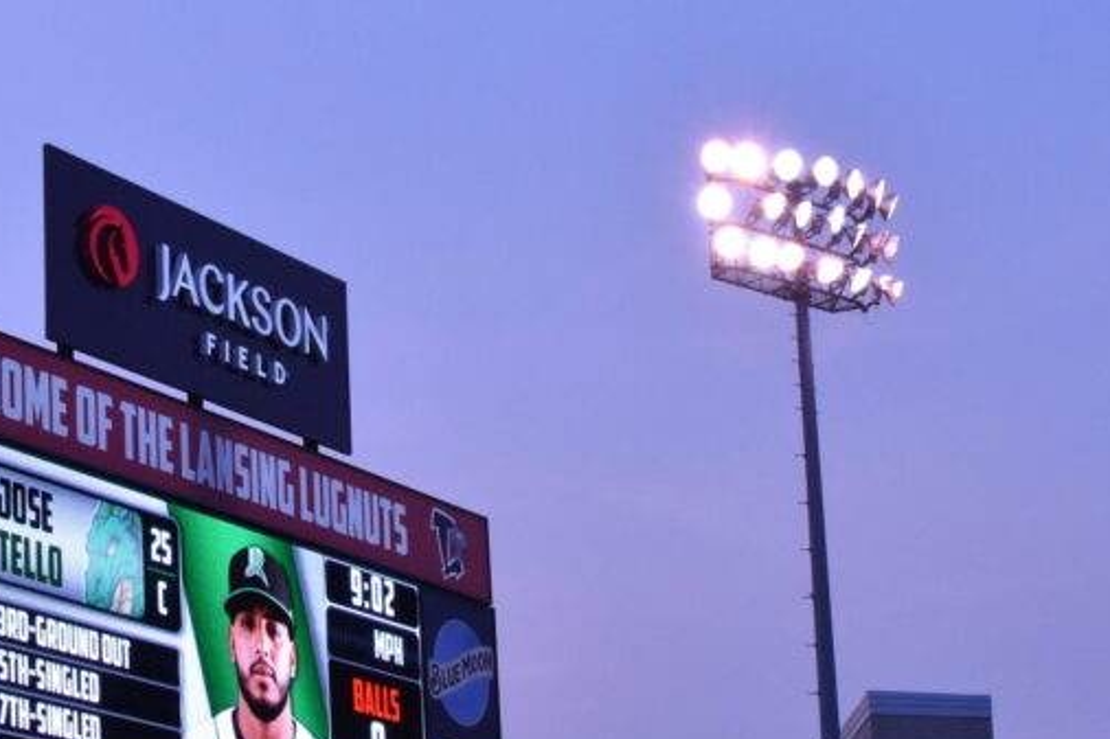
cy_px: 729
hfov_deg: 20.0
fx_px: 3116
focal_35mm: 101
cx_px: 226
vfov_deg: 13.4
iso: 1600
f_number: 11
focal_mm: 31
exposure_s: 1/500
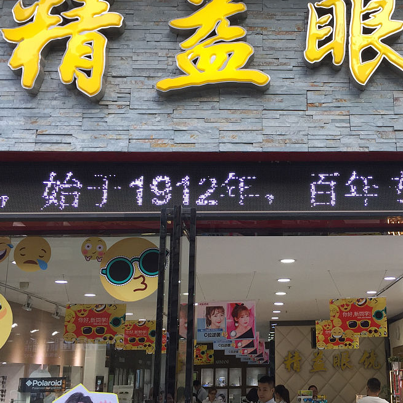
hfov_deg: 35.4
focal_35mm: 47
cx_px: 295
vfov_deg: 36.1
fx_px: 619
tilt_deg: +15.6
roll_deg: +0.4
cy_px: 211
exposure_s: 1/100
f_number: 2.2
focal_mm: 4.15
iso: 50
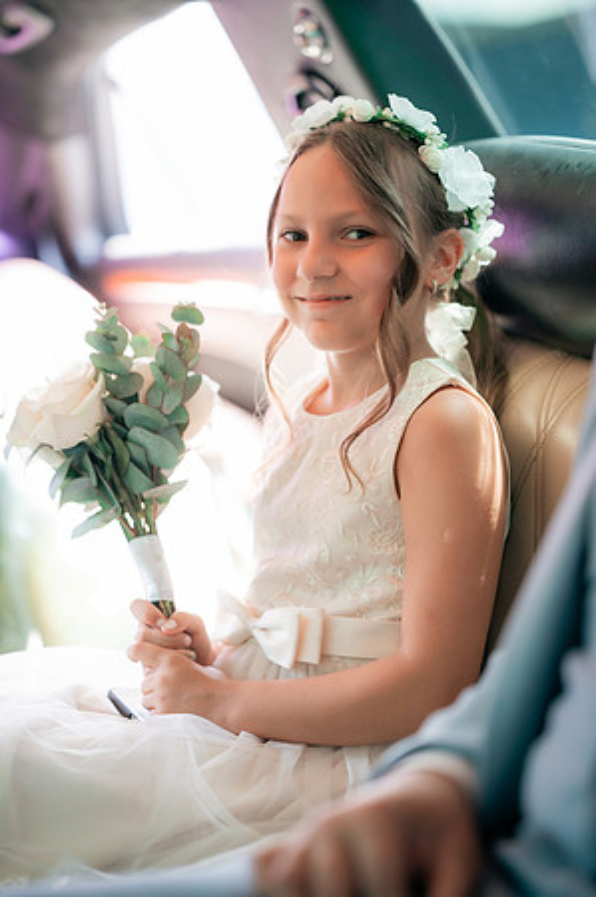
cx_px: 298
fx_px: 2116
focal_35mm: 85
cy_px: 448
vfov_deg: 23.9
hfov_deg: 16.0
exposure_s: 1/160
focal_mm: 85
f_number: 1.8
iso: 1250
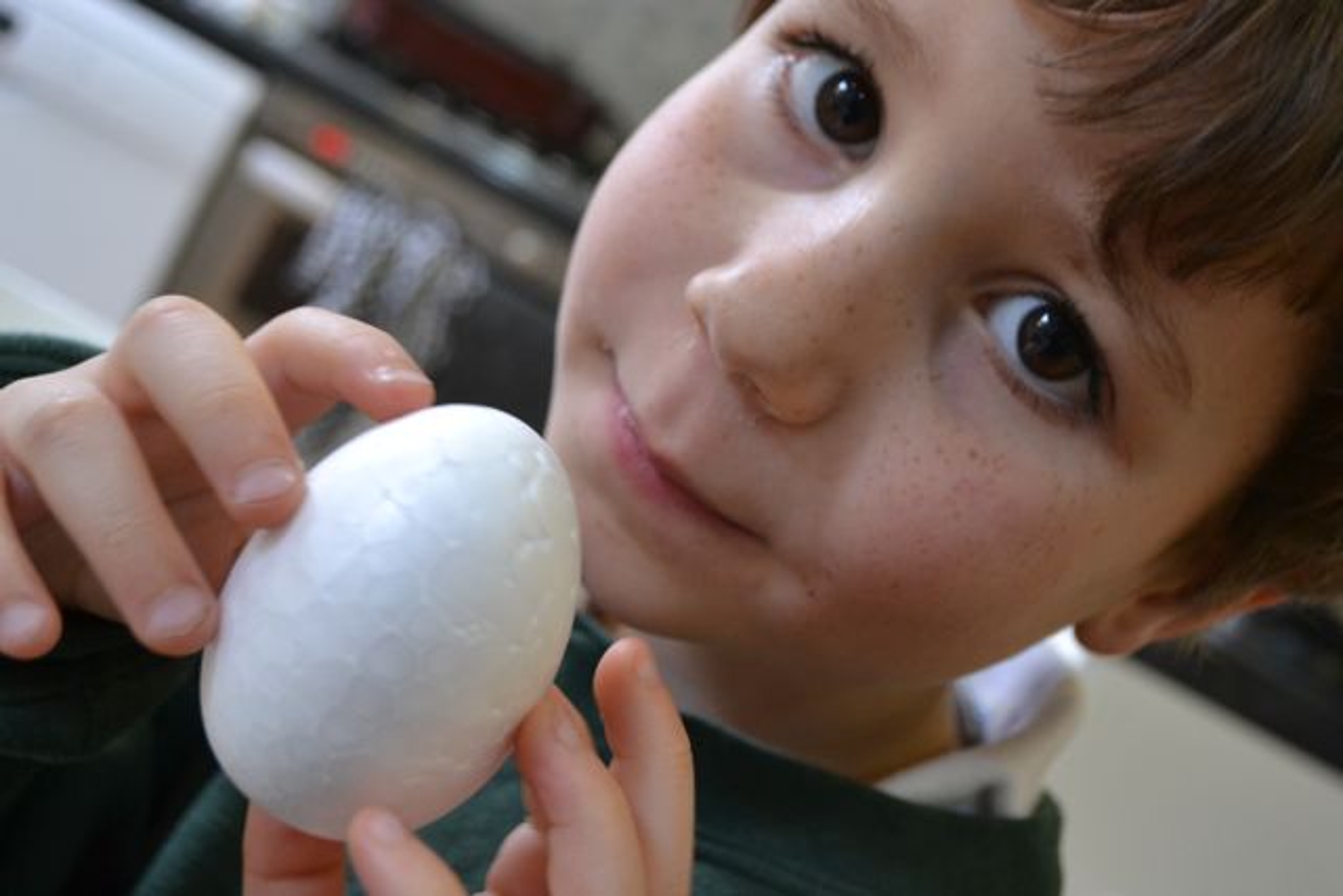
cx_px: 672
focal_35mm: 45
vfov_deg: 29.9
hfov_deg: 43.6
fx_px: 1679
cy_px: 448
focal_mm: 30
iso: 1250
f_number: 4.5
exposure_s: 1/30
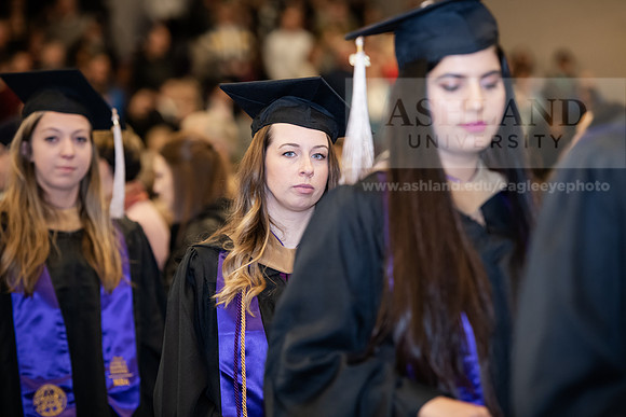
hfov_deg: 14.2
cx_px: 313
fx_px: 2522
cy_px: 208
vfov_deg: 9.5
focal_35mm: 145
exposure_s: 1/200
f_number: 3.2
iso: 2000
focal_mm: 145
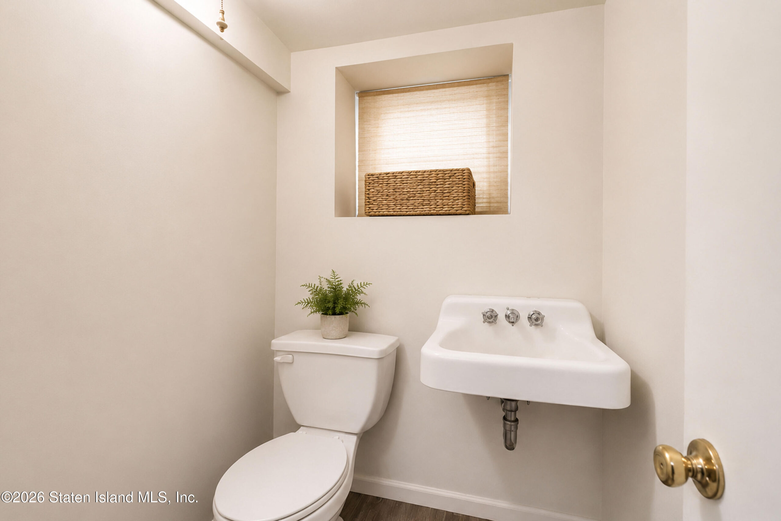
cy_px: 260
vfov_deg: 77.3
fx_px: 325
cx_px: 390
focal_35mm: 15
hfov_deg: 100.4
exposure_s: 1/60
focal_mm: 10
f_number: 5.6
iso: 2000
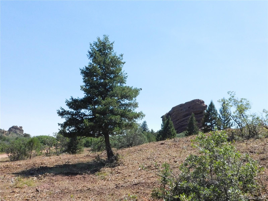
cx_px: 134
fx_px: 279
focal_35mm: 36
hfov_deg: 51.4
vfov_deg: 39.7
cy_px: 100
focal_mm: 6.3
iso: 800
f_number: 7
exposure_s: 1/1500
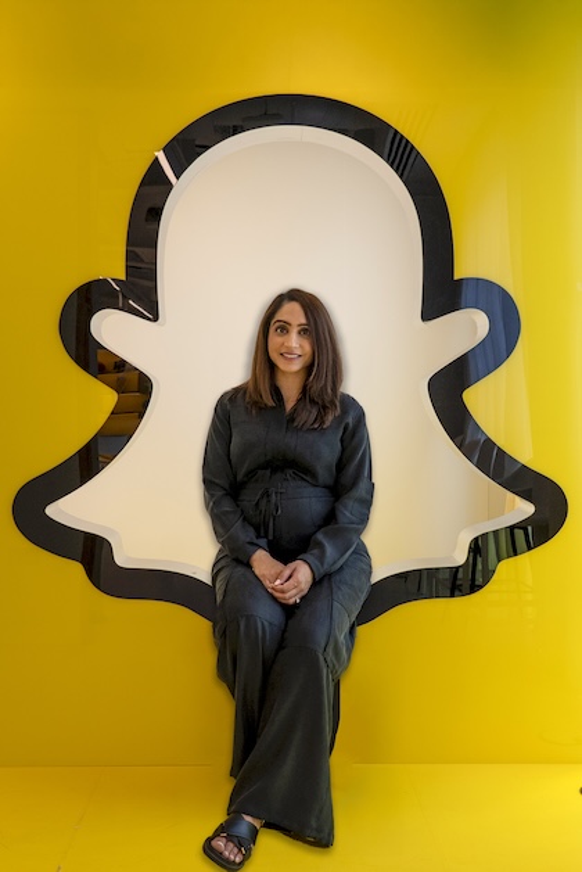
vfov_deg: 55.8
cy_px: 436
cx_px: 291
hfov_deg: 38.9
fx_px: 824
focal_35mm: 34
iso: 640
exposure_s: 1/400
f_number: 4
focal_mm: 34
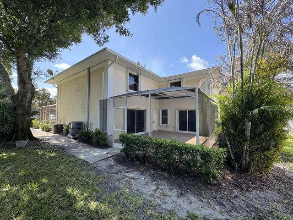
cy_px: 110
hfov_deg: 102.1
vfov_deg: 85.7
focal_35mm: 14
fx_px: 119
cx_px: 146
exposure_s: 1/208
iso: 40
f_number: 2.2
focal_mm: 2.22
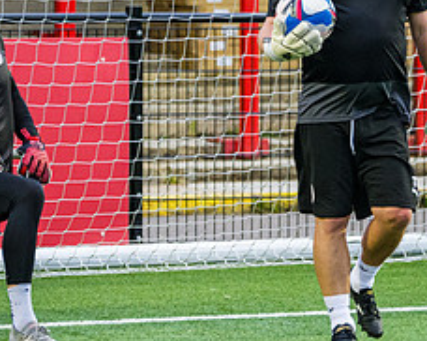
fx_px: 4735
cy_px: 77
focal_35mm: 375
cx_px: 248
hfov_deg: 5.2
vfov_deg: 4.1
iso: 1600
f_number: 2.8
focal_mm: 120
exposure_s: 1/500
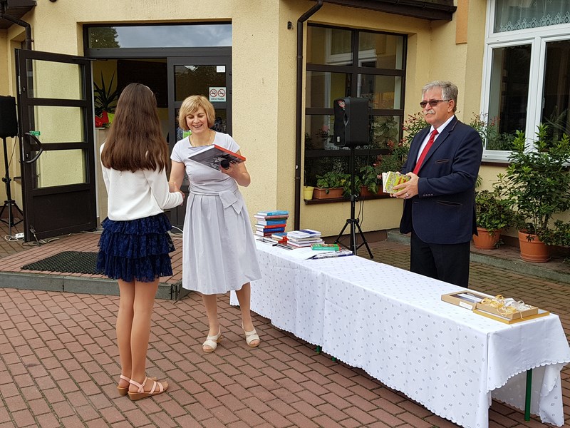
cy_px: 214
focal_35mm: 26
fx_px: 428
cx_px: 285
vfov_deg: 53.1
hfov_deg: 67.3
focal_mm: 4.2
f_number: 1.7
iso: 50
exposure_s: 1/445
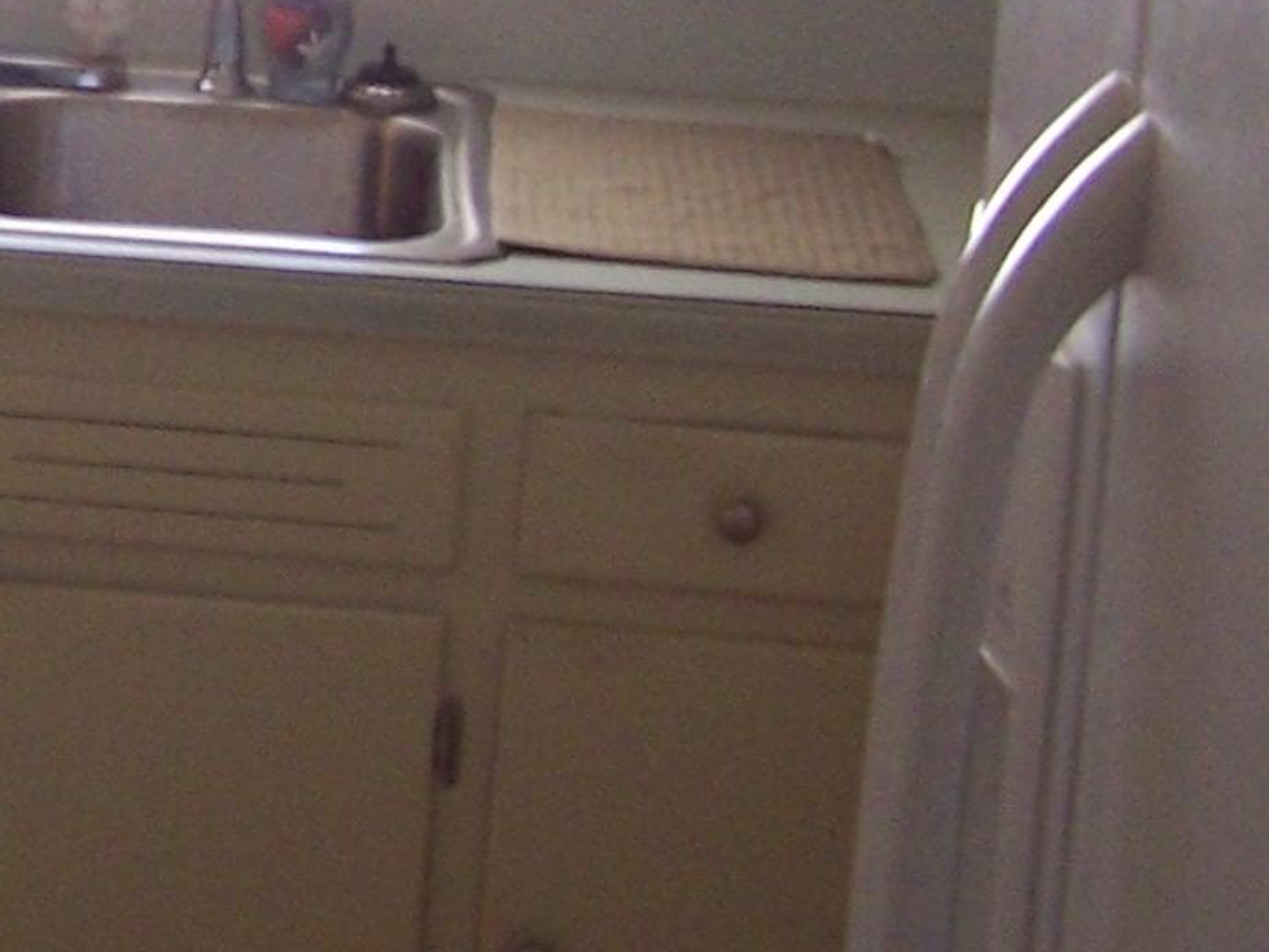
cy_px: -140
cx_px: -619
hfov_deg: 14.5
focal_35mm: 127
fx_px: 4657
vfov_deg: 11.5
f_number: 2.8
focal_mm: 6.3
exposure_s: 1/8
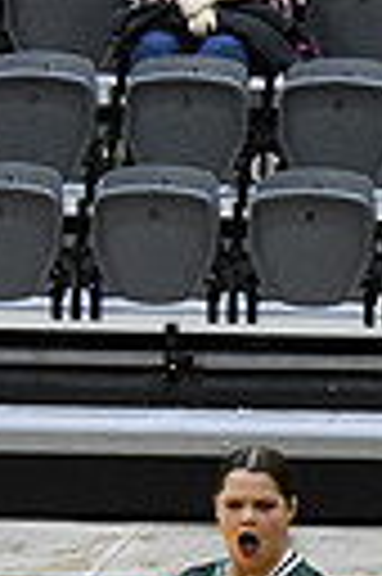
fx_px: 8458
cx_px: 1267
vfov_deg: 3.9
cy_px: 826
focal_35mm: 530
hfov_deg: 2.5
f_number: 4
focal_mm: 78
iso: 3200
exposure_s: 1/250
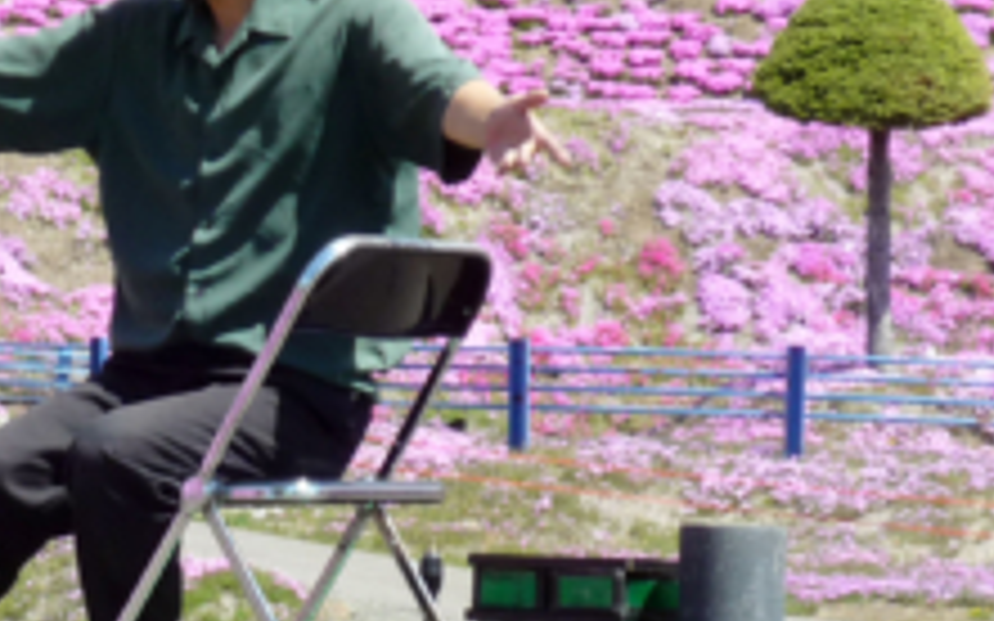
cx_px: 166
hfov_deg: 8.9
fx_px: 6392
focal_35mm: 236
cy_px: 369
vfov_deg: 5.6
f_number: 4.4
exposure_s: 1/320
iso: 100
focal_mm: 13.6
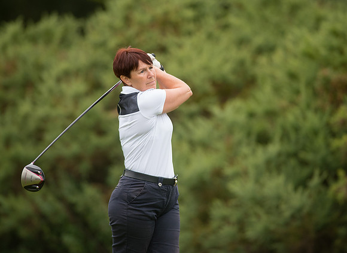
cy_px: 103
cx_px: 169
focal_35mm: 378
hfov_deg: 5.3
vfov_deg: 3.9
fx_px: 3752
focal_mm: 300
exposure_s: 1/3200
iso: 800
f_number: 4
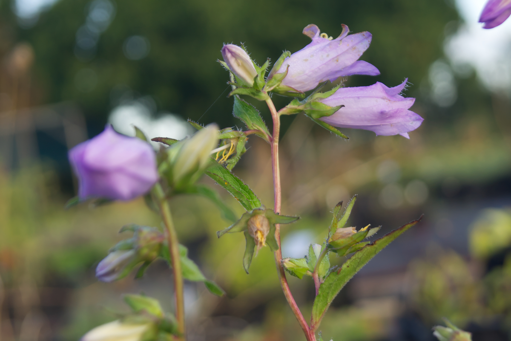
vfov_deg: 18.2
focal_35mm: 75
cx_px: 256
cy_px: 170
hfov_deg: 27.0
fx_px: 1065
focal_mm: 50
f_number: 5.6
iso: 320
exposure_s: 1/200
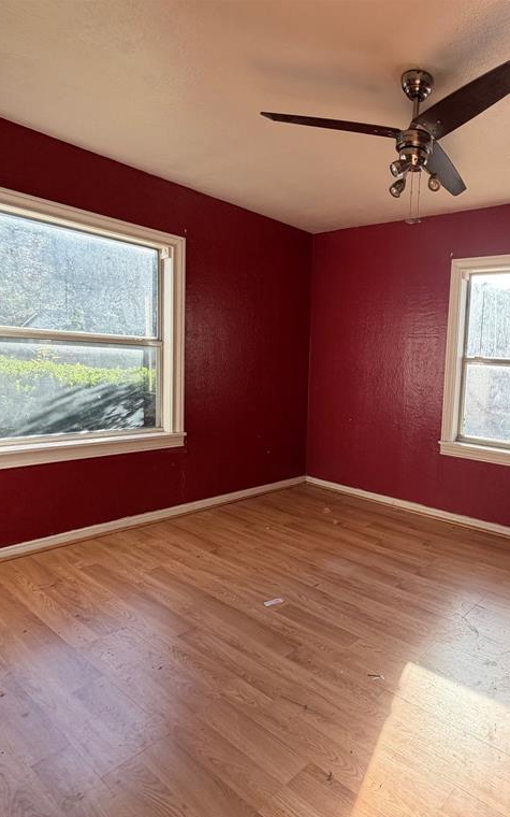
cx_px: 436
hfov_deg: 53.9
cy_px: 412
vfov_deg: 85.1
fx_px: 445
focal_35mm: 20
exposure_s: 1/121
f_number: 2.2
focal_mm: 2.22
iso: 80
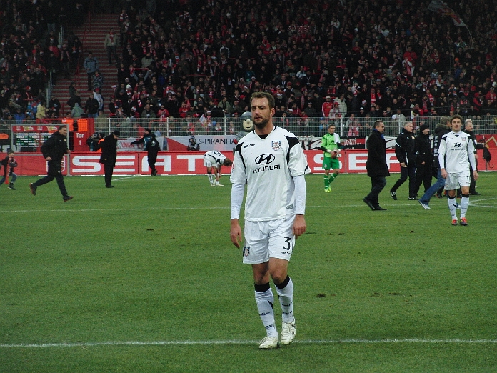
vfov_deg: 8.0
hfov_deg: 10.7
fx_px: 2656
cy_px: 186
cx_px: 248
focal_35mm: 185
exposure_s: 1/200
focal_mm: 32.1
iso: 400
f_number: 4.5
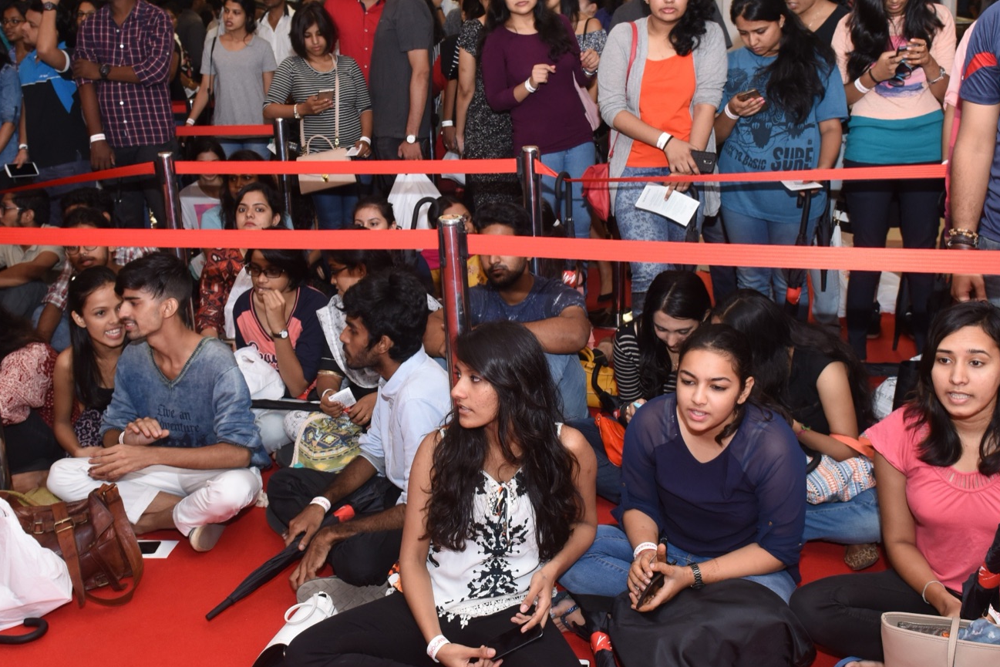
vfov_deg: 35.8
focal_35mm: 37
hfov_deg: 51.9
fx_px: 1028
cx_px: 471
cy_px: 254
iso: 1000
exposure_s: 1/100
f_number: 6.3
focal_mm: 24
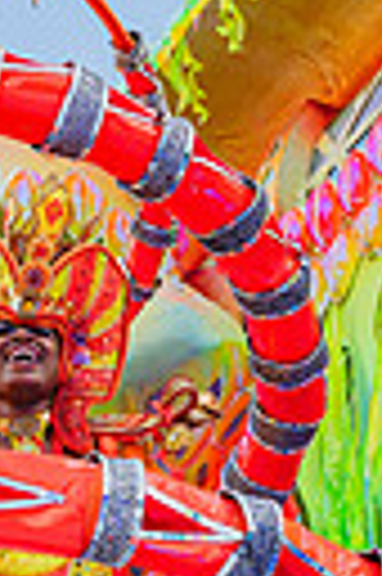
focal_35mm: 114
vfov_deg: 18.0
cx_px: 52
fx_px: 1819
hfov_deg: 11.9
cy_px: 333
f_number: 5.6
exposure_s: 1/1000
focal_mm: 32.5
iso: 640
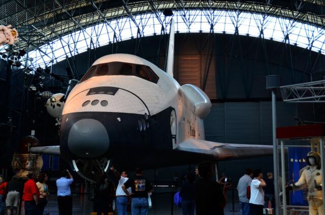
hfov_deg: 33.5
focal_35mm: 60
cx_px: 162
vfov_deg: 22.5
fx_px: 540
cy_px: 108
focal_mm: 40
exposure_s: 1/80
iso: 400
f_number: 4.5
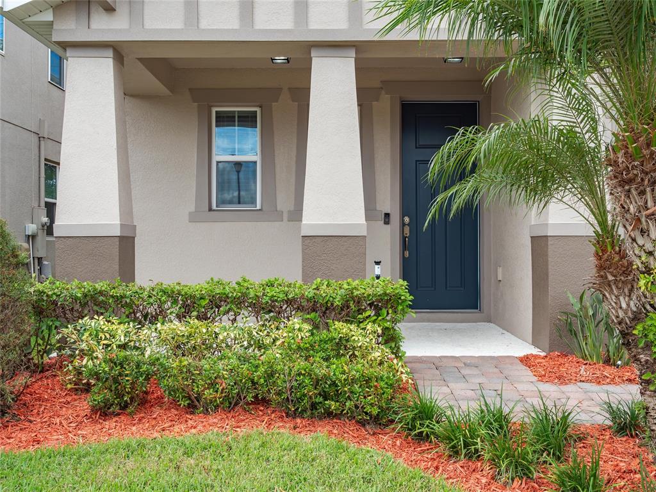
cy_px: 246
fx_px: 758
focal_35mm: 40
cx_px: 328
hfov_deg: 46.8
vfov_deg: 36.0
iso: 200
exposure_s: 1/160
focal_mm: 20
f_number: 8
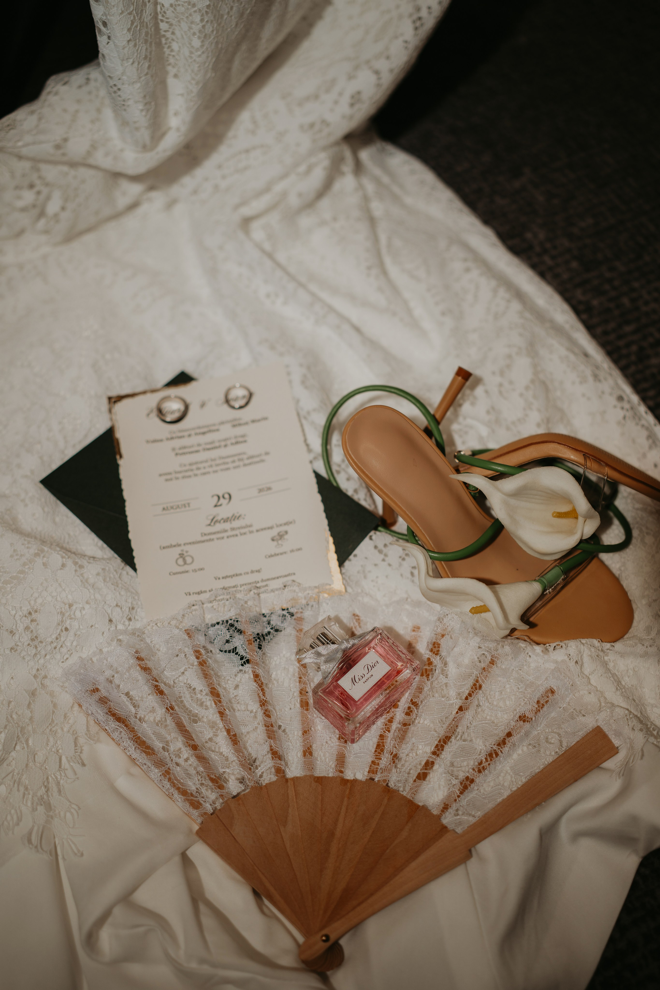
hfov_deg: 37.9
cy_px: 495
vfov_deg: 54.4
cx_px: 330
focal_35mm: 35
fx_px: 962
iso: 160
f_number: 1.8
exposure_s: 1/640
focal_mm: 35
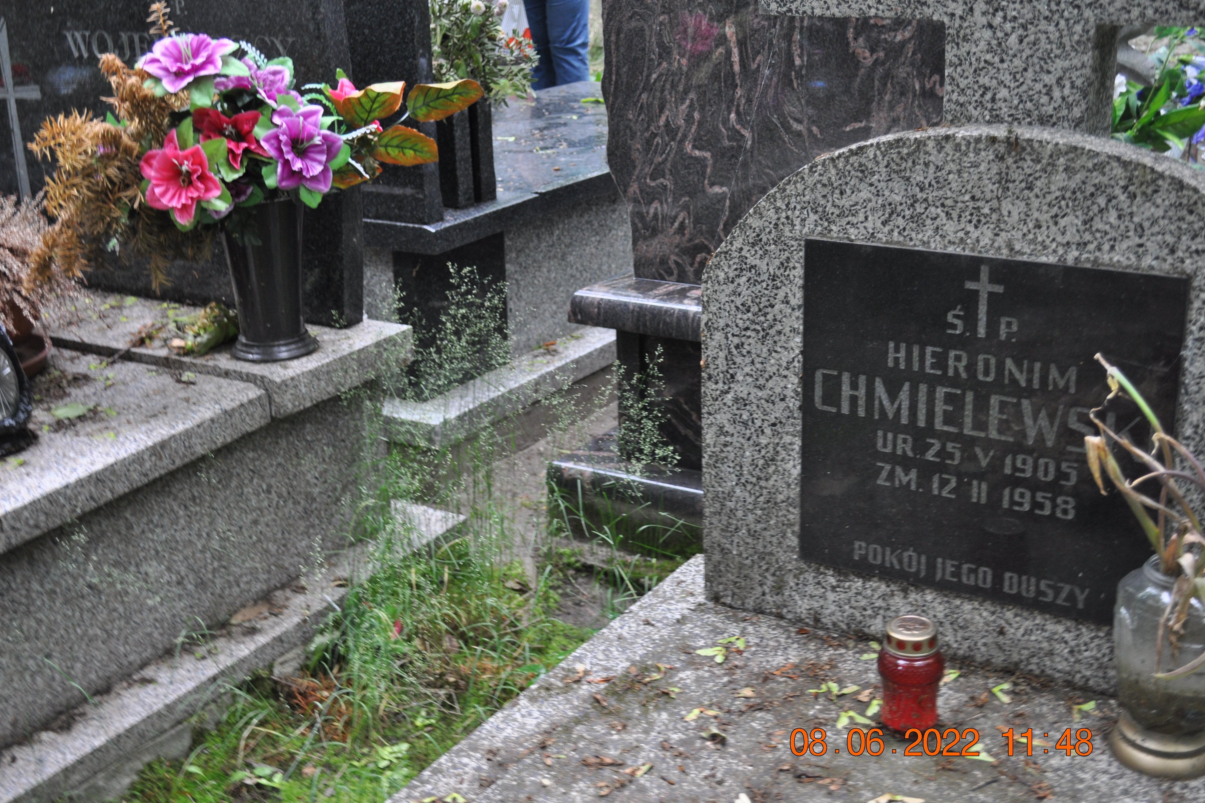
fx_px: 1540
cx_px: 594
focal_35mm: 46
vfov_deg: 29.2
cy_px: 396
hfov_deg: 42.7
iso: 400
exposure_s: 1/80
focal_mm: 30
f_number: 4.5
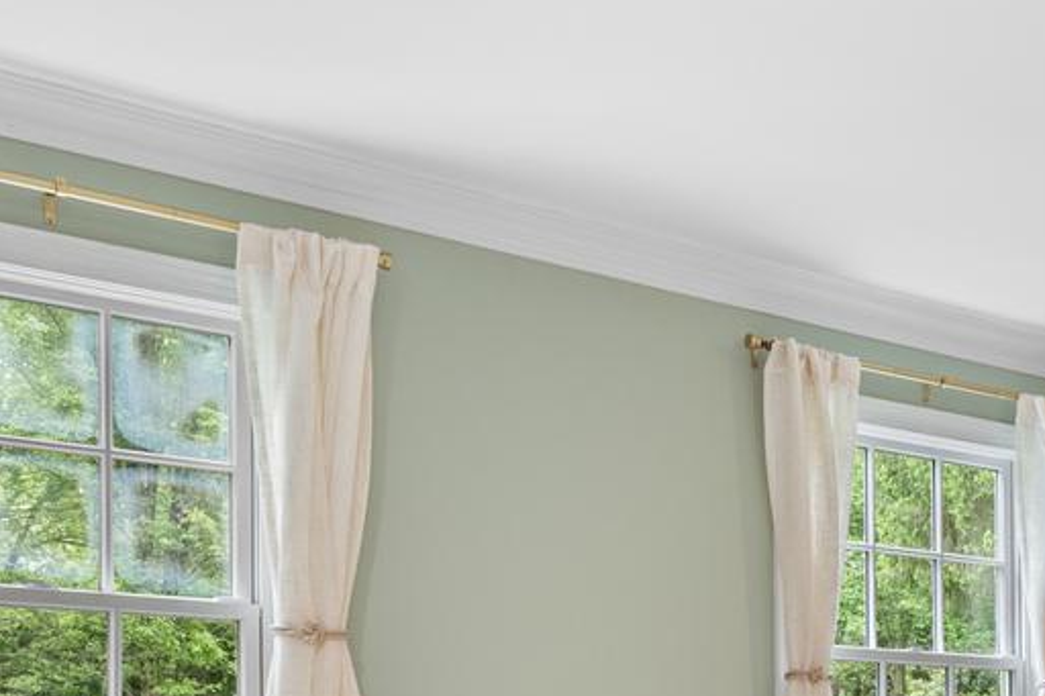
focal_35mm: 56
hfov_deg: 29.7
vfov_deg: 22.7
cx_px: 1304
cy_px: 781
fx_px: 1625
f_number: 5.6
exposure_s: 1/6
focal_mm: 14
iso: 400
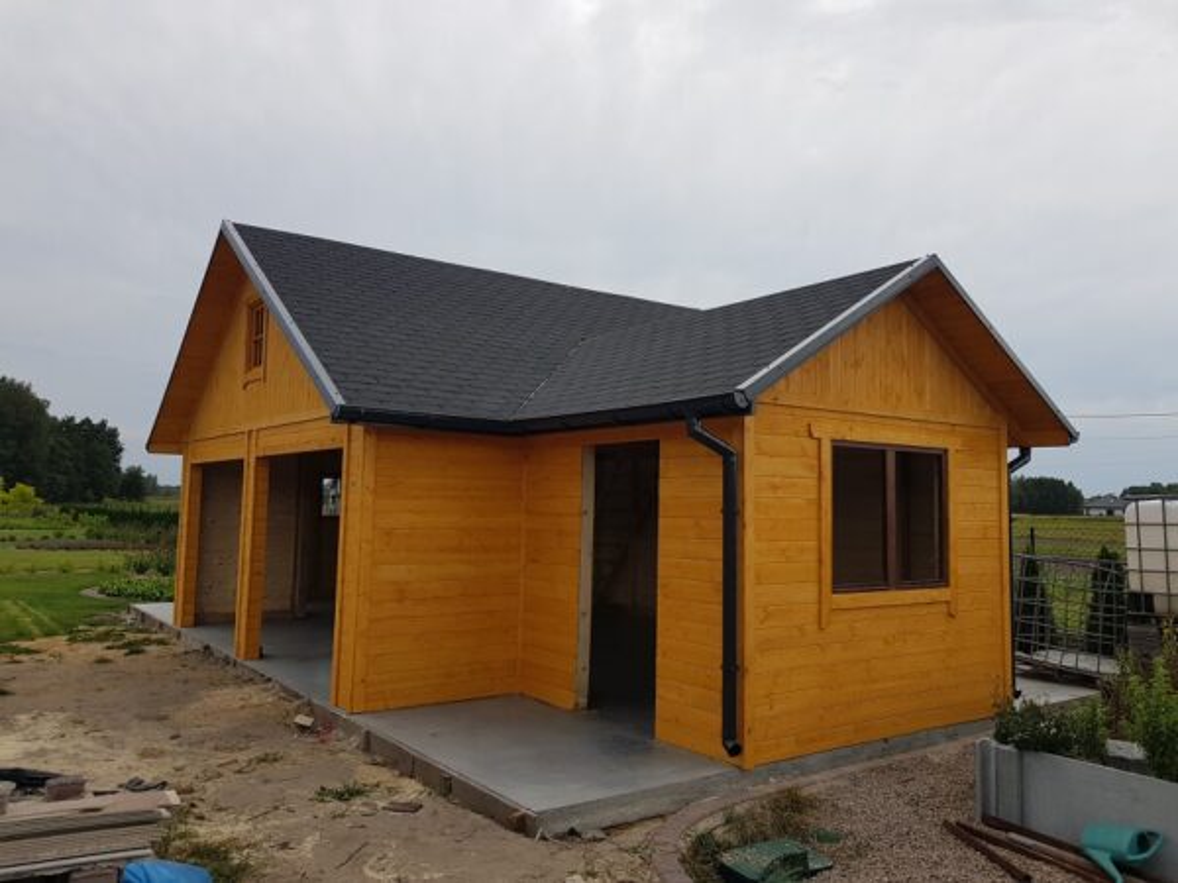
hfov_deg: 67.3
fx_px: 885
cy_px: 442
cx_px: 589
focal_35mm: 26
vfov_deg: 53.1
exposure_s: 1/582
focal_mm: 4.2
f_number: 1.7
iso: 40
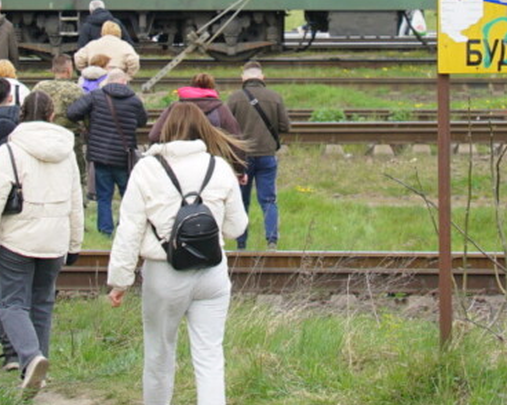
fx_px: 9193
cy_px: 47
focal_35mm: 613
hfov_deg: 3.2
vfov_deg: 2.5
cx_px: 255
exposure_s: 1/320
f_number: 5.6
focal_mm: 200
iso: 100
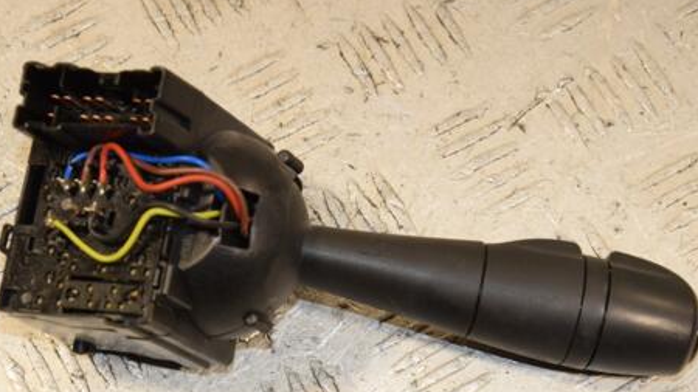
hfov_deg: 19.6
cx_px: 347
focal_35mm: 109
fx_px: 2017
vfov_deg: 11.1
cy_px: 271
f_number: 7.1
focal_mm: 52
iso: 800
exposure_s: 1/200
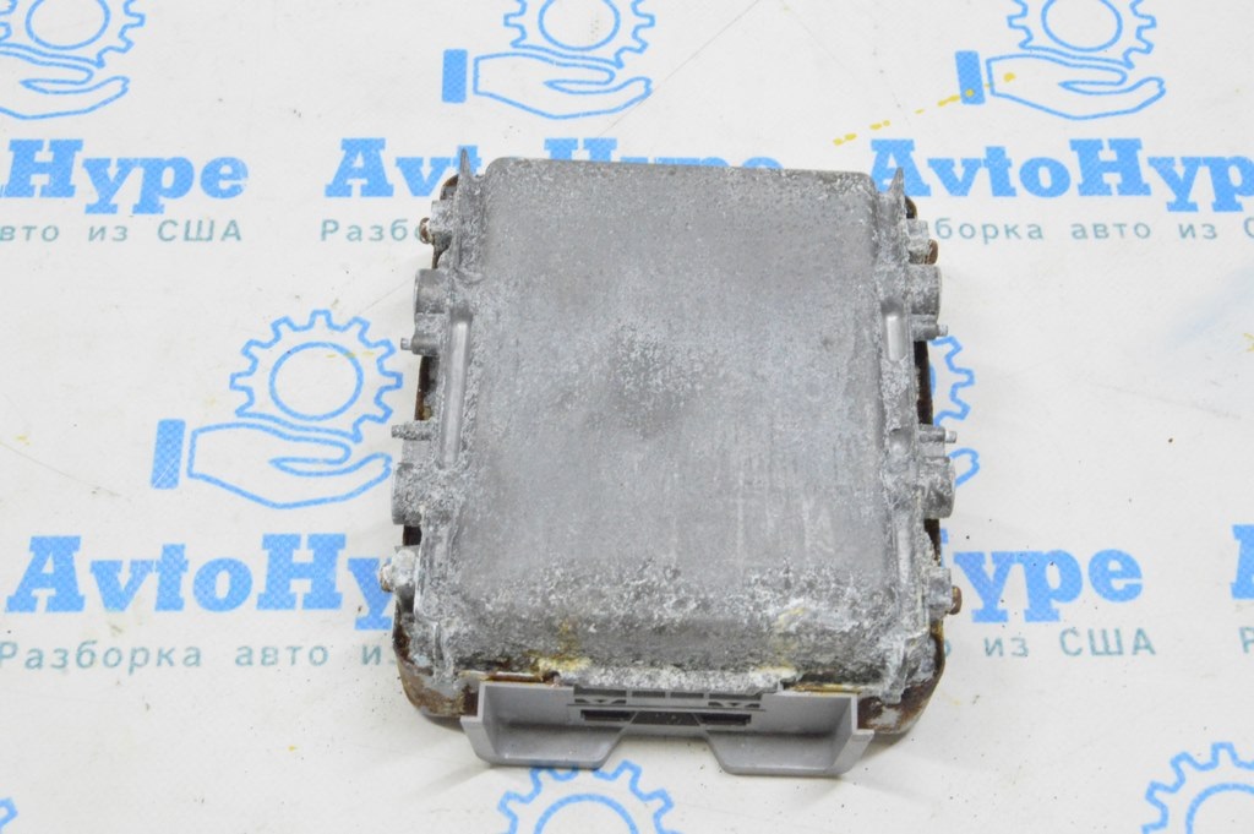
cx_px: 627
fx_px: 1827
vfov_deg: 25.7
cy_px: 417
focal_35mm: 52
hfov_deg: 37.9
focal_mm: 35
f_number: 20
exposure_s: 1/20
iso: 6400
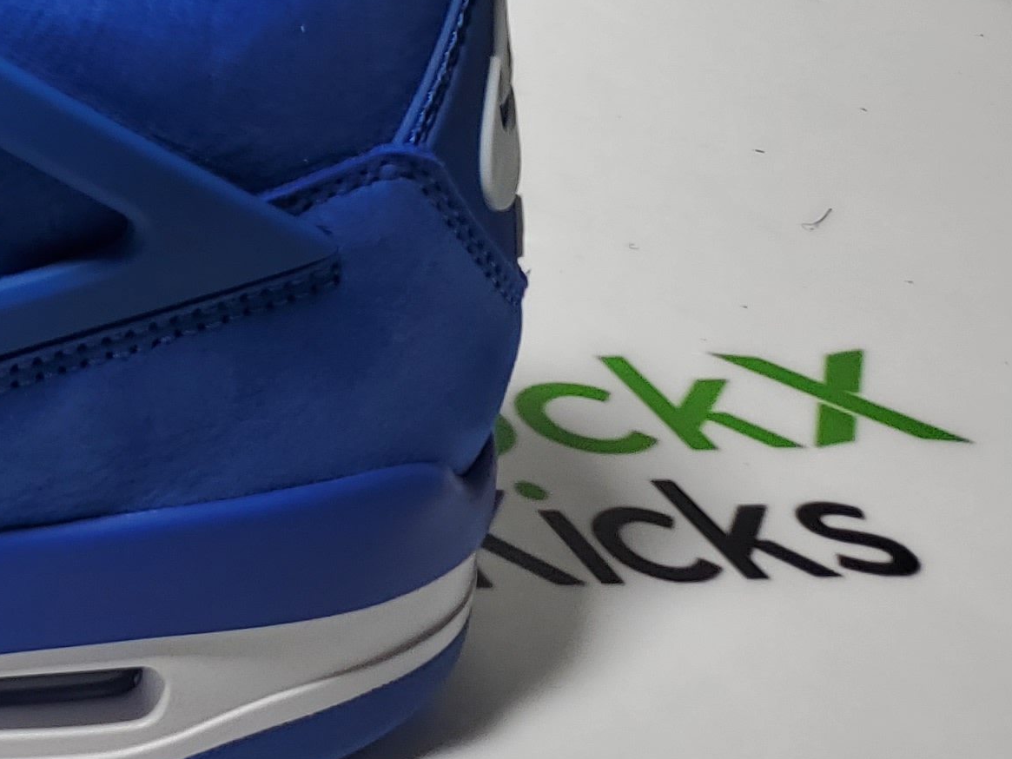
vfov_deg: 15.7
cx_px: -691
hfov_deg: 18.2
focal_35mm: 90
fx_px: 2631
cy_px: -212
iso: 50
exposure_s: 1/310
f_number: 1.5
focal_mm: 4.3
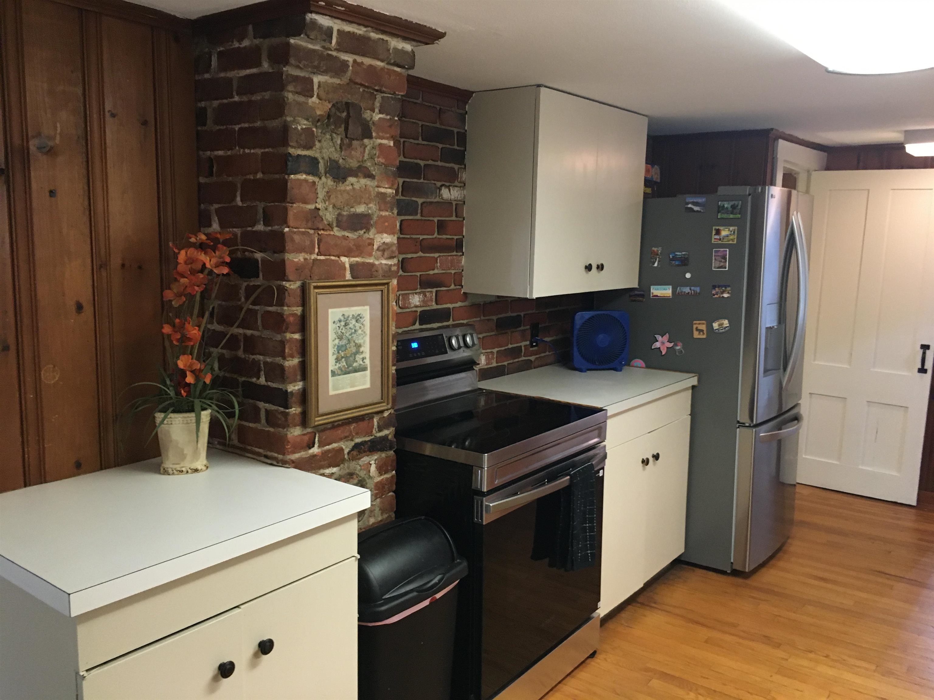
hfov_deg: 61.7
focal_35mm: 29
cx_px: 467
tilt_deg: -7.2
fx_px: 782
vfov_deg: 48.2
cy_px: 350
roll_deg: -0.7
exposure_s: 1/24
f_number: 2.2
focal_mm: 4.15
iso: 200
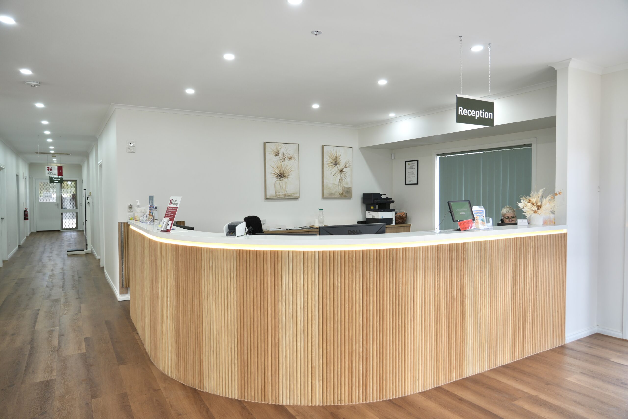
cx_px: 314
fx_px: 419
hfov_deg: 73.7
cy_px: 210
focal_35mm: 24
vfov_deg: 53.1
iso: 125
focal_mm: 24
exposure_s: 1/30
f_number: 4
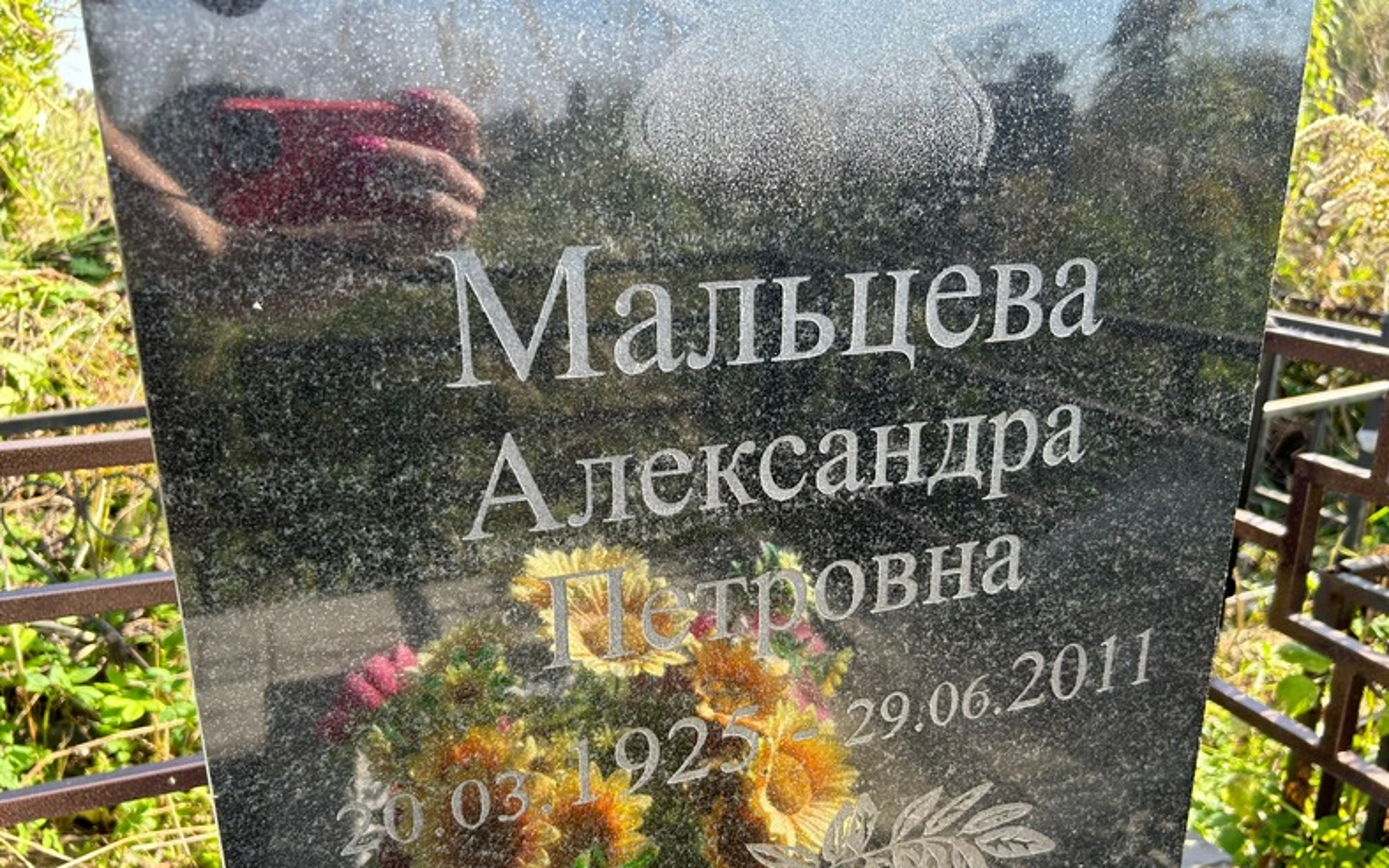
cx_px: 688
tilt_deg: -19.7
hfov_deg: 66.5
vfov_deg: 44.4
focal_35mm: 28
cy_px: 506
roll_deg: +0.2
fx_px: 1060
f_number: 1.5
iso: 50
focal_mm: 5.7
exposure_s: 1/375
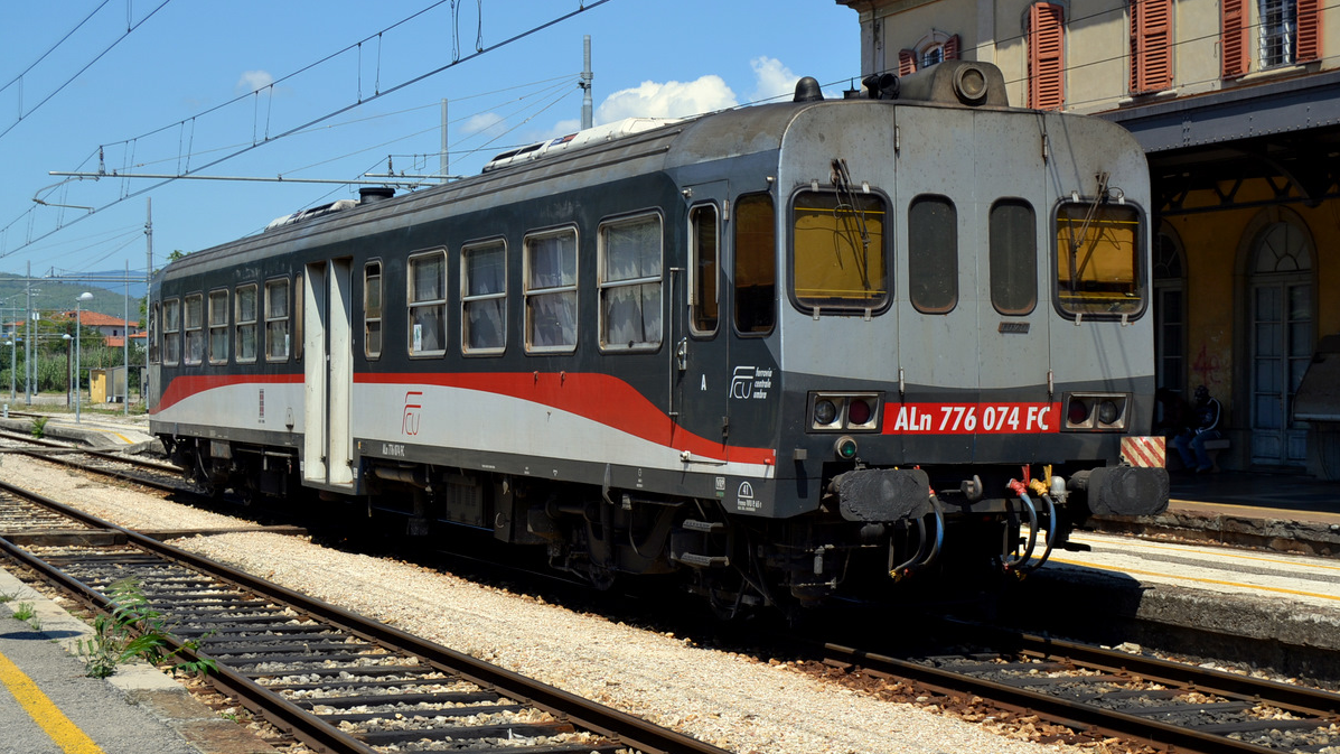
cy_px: 375
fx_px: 2238
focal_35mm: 63
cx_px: 669
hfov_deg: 33.3
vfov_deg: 19.1
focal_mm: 40
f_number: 8
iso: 100
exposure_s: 1/250
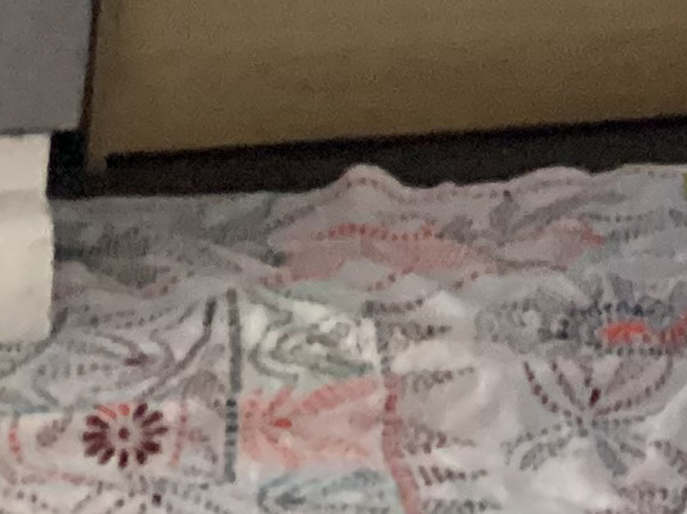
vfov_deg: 7.2
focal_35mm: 190
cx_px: 1669
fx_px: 3768
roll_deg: -4.0
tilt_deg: -2.7
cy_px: -801
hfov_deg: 9.3
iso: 640
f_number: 2.4
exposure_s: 1/20
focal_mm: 3.3
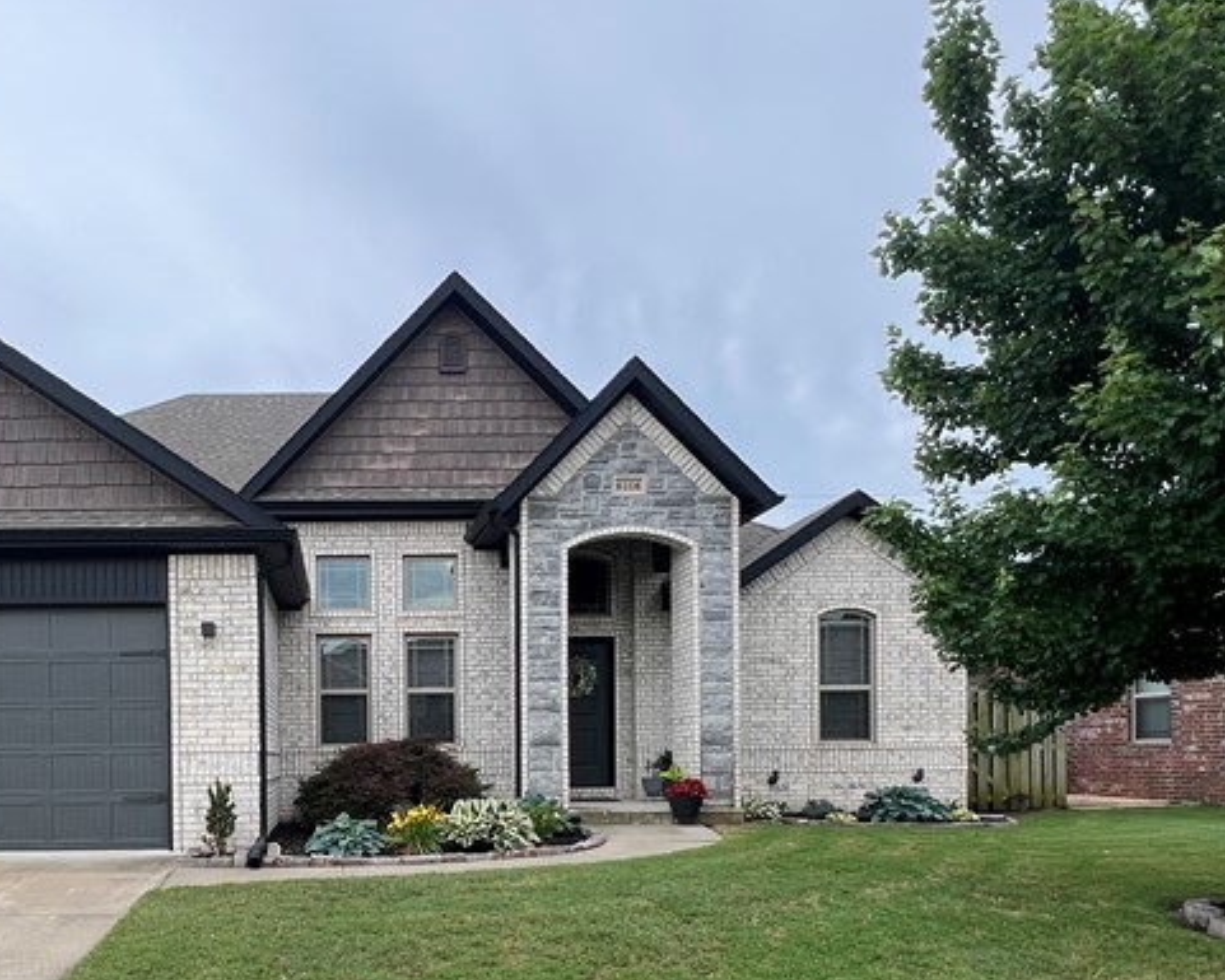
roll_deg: -0.2
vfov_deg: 50.4
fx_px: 979
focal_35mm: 27
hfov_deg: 61.1
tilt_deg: -0.7
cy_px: 765
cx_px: 330
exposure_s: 1/106
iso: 32
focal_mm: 1.57
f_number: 1.8
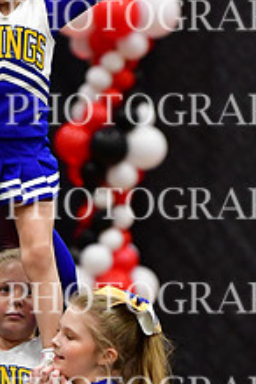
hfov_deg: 2.3
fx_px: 6346
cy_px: 251
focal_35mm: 595
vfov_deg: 3.5
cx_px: -6
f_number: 2.8
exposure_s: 1/800
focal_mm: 150
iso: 4000
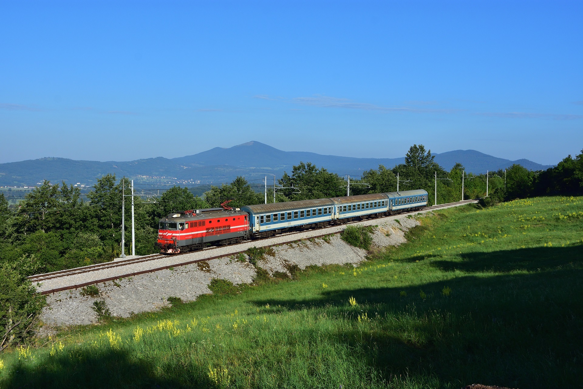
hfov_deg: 45.0
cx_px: 292
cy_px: 194
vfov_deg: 30.8
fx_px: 704
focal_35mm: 44
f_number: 7.1
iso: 200
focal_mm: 29
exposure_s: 1/800
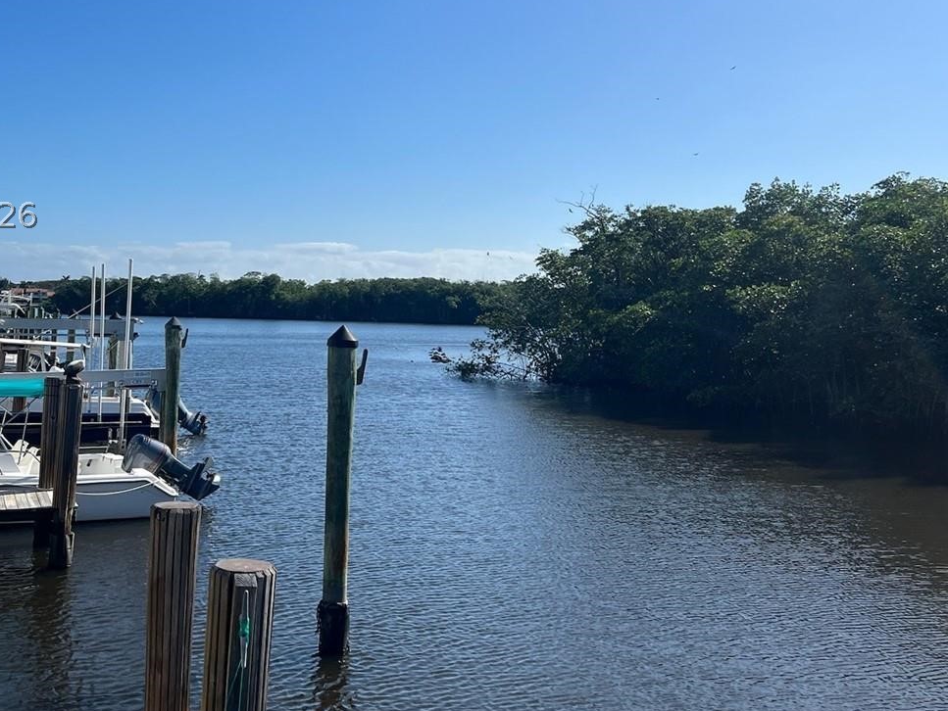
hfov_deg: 43.4
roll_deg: -1.3
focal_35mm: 43
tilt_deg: +5.7
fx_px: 1178
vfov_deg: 33.2
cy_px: 214
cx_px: 337
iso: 50
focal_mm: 5.7
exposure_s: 1/7463
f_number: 1.5
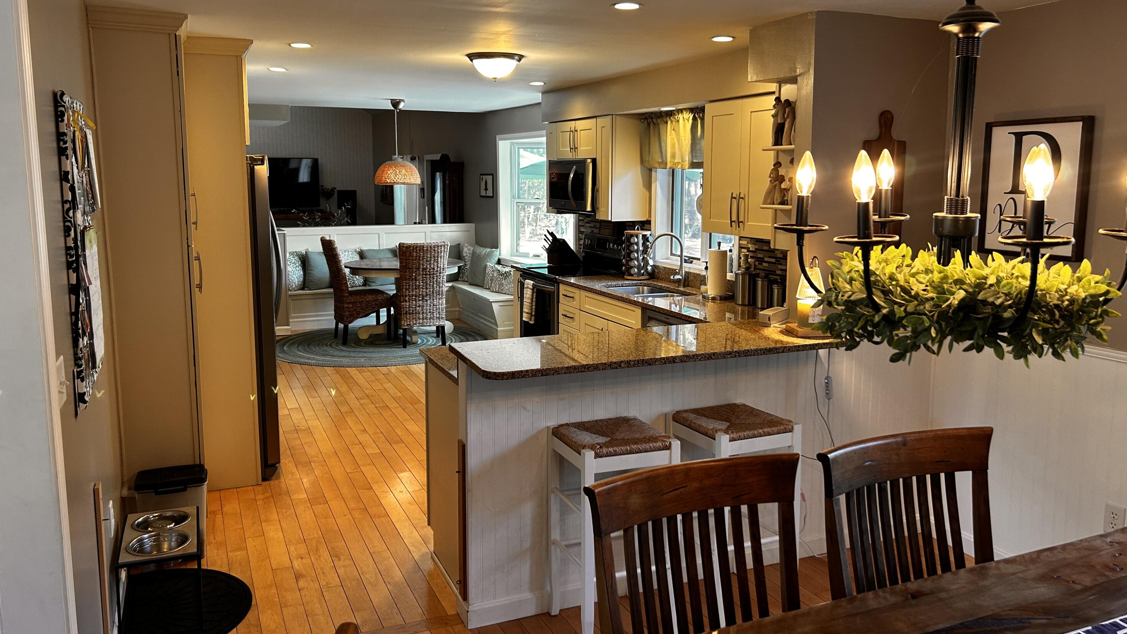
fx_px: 867
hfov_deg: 66.1
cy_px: 282
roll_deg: +0.1
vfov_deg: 40.1
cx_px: 570
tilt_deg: -8.0
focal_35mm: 29
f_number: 1.5
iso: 100
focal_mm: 5.7
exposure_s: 1/60
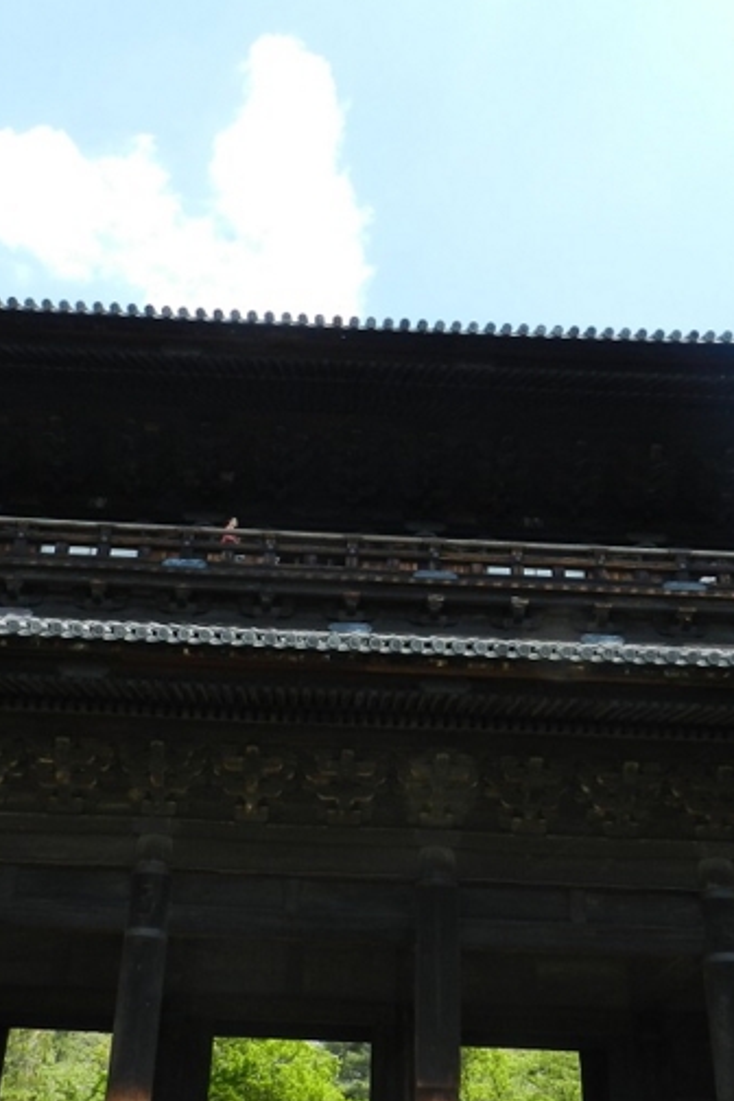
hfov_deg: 35.0
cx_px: 347
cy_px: 631
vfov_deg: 50.5
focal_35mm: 38
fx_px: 1162
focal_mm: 4
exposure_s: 1/640
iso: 160
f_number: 3.4
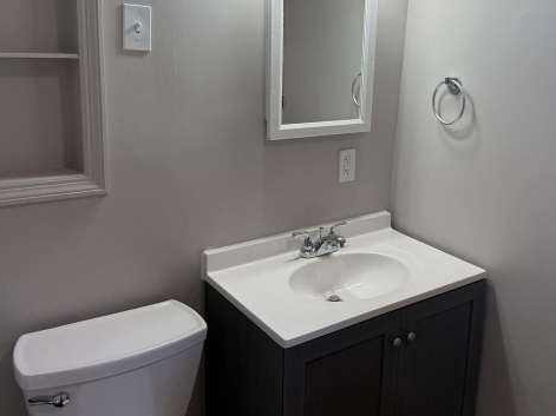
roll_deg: -1.7
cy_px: 144
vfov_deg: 41.3
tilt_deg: -12.4
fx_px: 546
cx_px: 319
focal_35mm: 34
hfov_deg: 53.8
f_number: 1.78
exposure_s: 1/303
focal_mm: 6.76
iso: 100
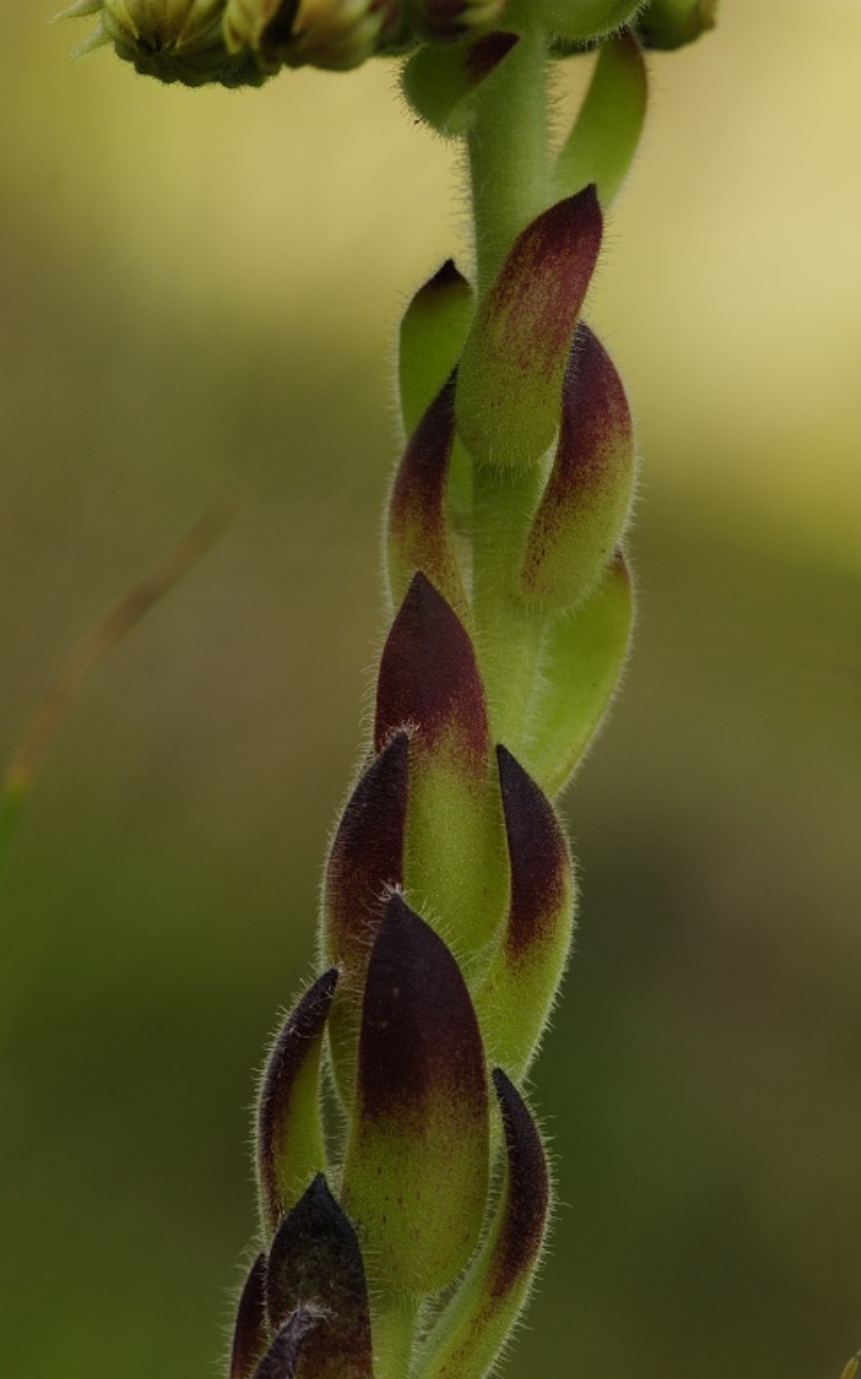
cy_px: 702
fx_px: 5017
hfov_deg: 9.8
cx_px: 469
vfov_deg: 15.7
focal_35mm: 134
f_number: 8
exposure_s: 1/200
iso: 200
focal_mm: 85
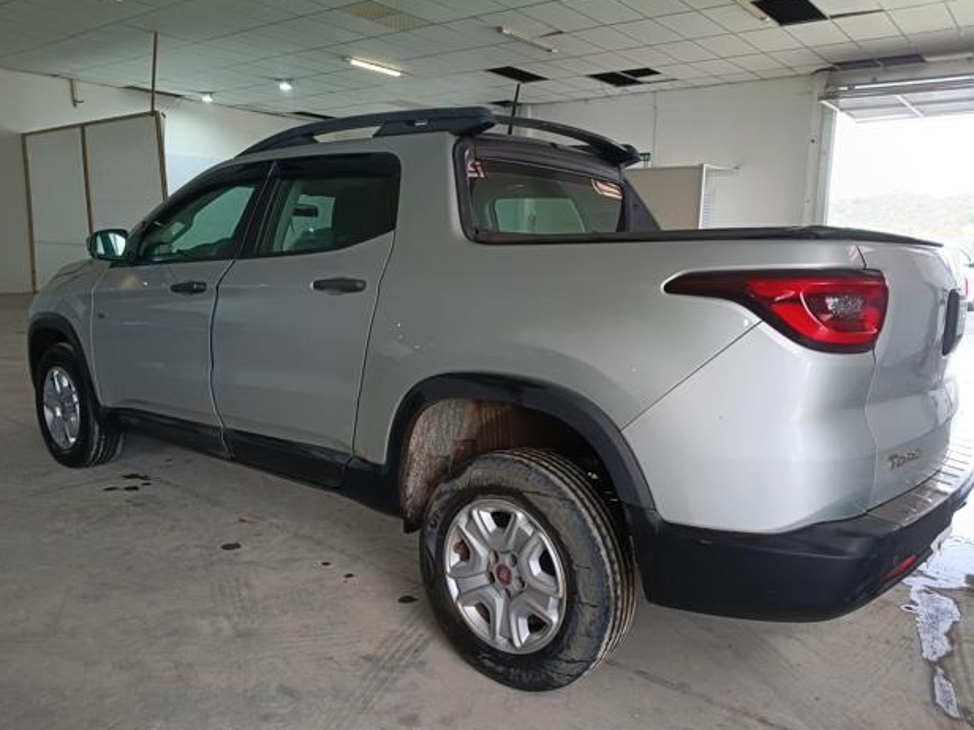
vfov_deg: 51.4
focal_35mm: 27
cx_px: 489
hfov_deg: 65.3
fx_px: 760
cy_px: 371
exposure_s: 1/120
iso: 431
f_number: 1.8
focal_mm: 4.81
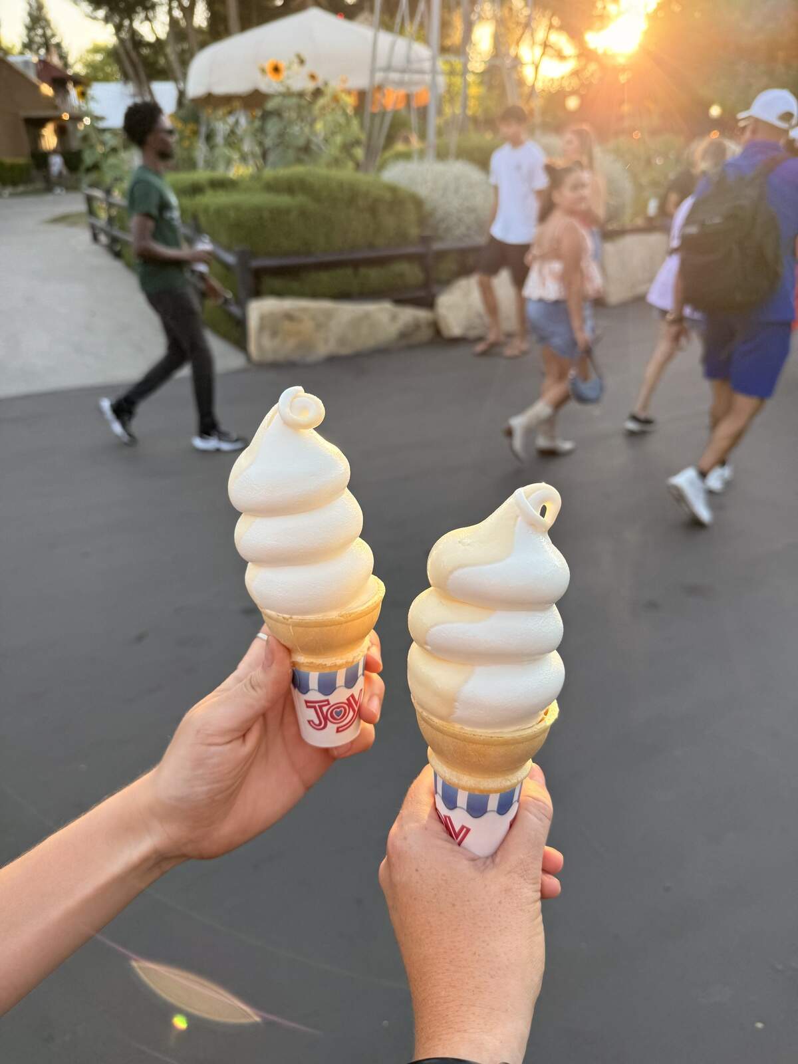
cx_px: 399
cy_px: 532
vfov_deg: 71.6
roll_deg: +0.8
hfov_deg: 56.8
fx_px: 738
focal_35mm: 24
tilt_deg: -25.6
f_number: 1.78
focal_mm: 6.76
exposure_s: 1/315
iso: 80
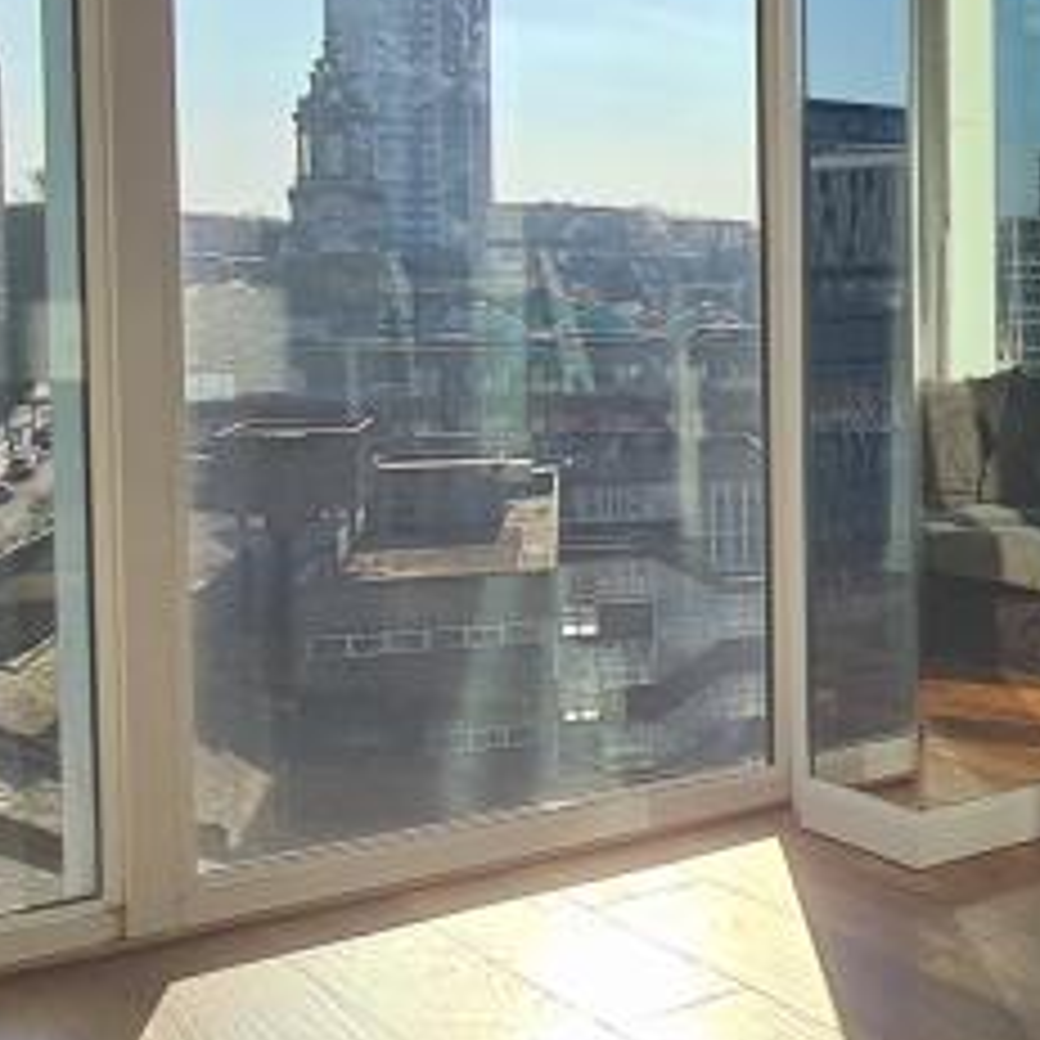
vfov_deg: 33.2
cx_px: 1603
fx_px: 1734
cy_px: 360
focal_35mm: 51
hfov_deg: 24.8
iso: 64
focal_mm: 2.22
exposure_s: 1/2500
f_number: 2.2
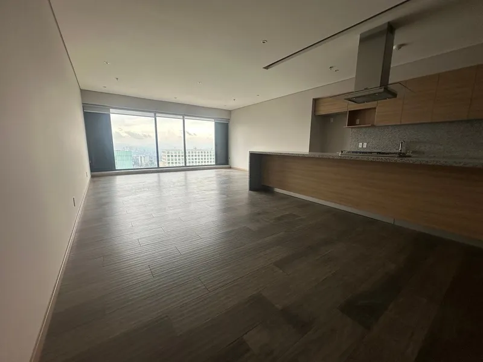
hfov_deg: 102.1
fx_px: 195
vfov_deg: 85.7
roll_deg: -0.4
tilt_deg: -9.9
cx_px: 242
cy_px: 181
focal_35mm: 14
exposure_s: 1/163
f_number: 2.2
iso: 40
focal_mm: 2.22
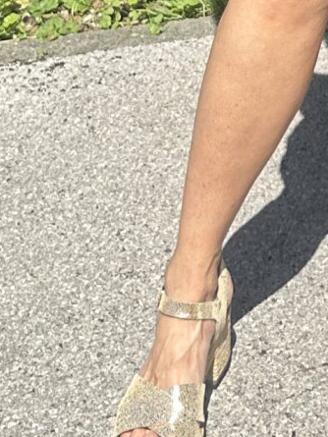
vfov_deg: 12.9
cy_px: -354
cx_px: 507
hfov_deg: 10.4
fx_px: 1743
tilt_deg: -14.9
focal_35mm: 138
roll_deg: -0.1
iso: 80
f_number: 1.78
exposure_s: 1/4016
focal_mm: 6.86
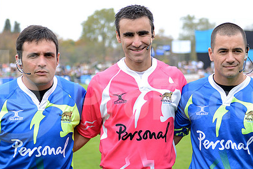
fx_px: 513
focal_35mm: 73
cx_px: 126
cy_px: 98
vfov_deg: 18.7
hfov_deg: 27.7
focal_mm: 50
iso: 400
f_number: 2.8
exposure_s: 1/1250
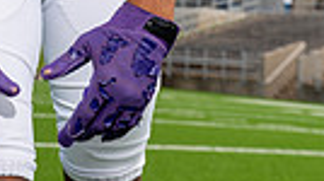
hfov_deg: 12.4
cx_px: 36
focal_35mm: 173
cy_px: -265
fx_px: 1485
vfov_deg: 6.6
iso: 100
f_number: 8
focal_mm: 49
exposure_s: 1/250
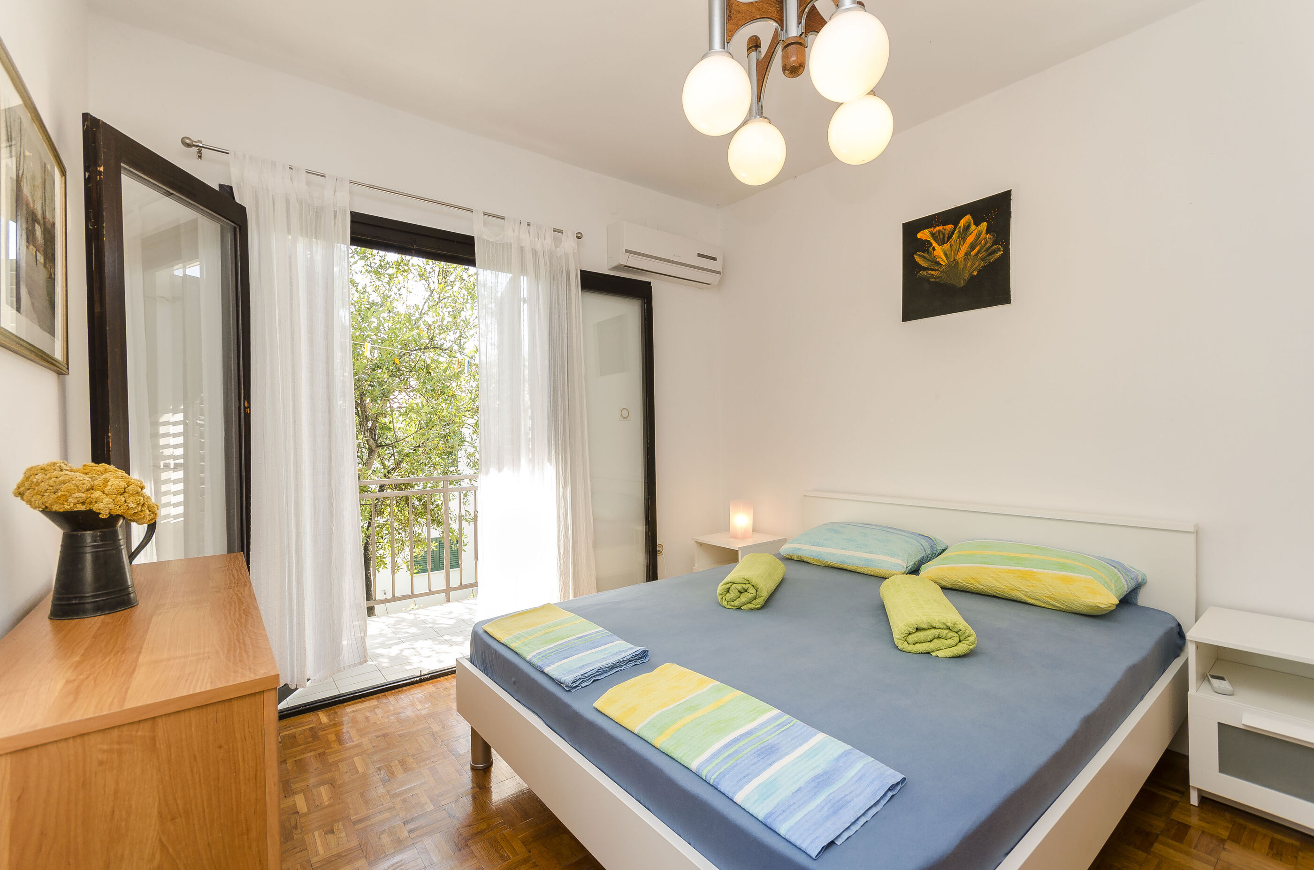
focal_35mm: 15
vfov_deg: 77.1
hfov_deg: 100.5
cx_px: 657
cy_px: 435
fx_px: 546
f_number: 8
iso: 160
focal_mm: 10
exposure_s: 1/30
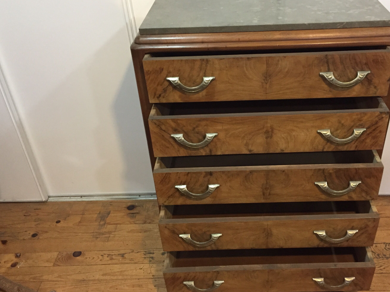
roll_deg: +2.3
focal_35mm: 36
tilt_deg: -34.5
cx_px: 228
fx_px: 406
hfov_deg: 51.1
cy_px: 154
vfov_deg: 39.6
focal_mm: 4.15
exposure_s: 1/17
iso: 250
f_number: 2.2
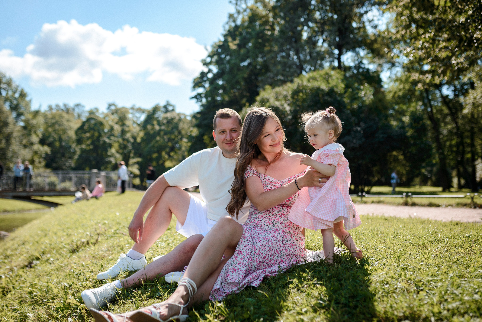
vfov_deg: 37.0
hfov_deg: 53.3
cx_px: 242
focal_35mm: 36
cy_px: 161
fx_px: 480
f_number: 2.5
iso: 100
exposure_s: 1/4000
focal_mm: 35
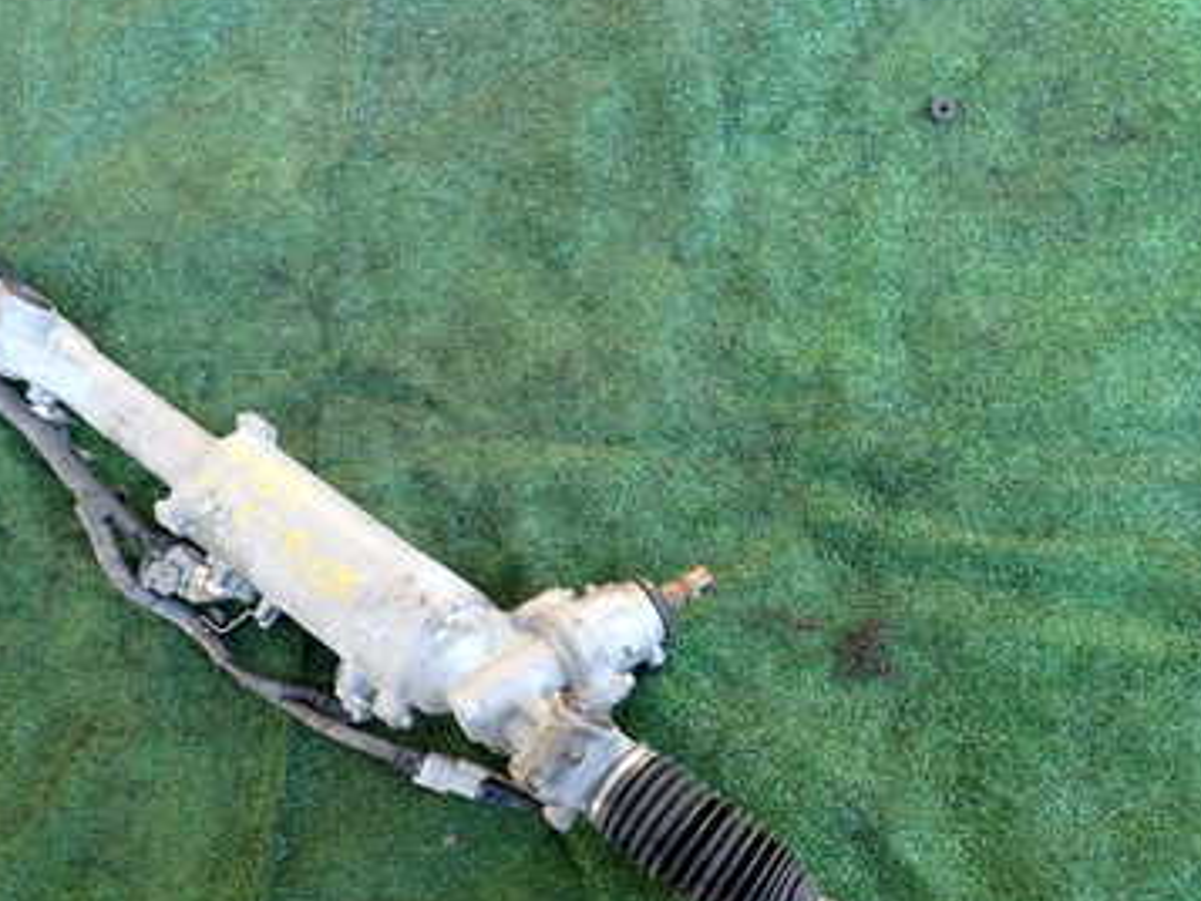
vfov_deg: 34.0
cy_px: 622
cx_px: 542
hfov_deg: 44.7
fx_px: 1458
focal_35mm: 42
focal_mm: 4.5
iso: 200
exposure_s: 1/100
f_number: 2
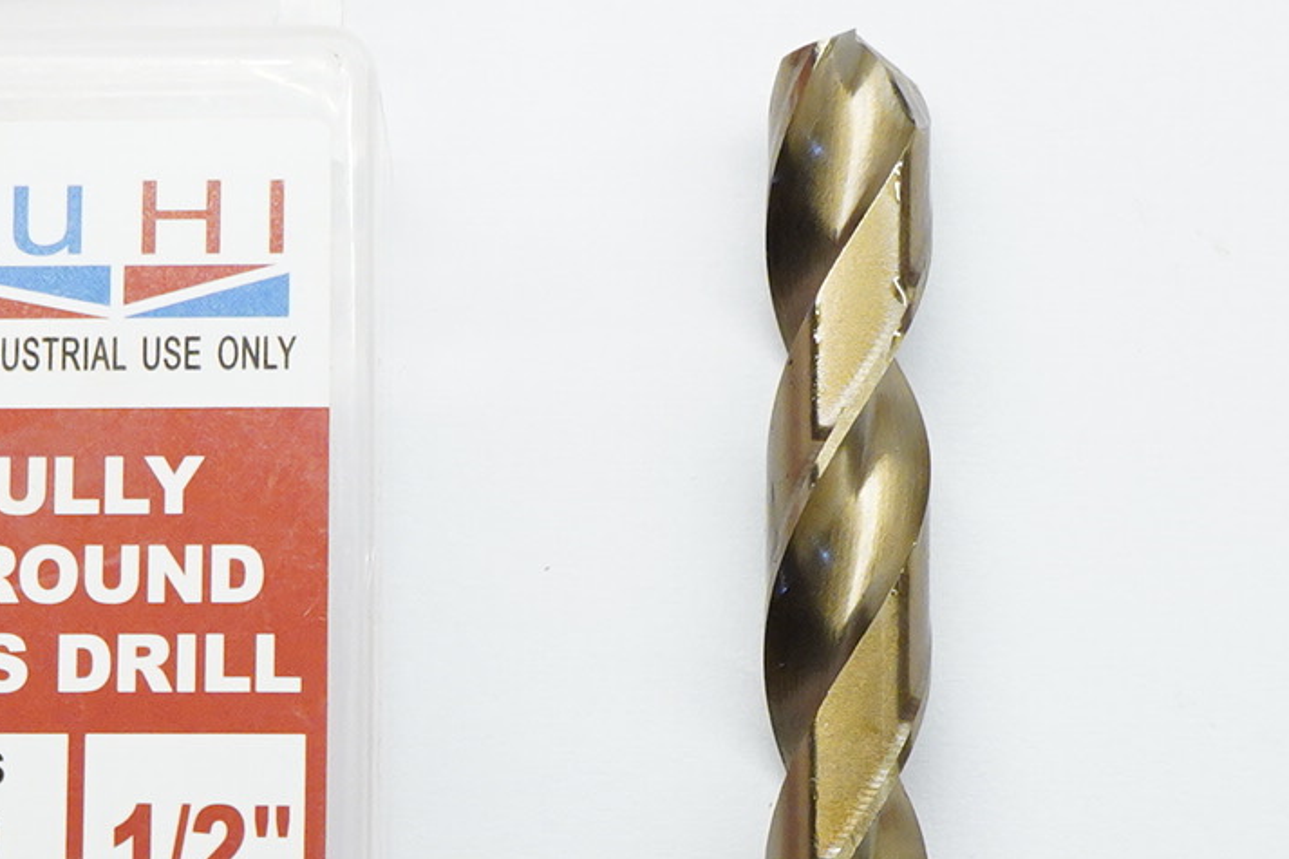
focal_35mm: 116
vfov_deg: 11.6
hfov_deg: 17.6
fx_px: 4152
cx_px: 409
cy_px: 1038
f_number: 9
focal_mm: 28
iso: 3200
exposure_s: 1/100
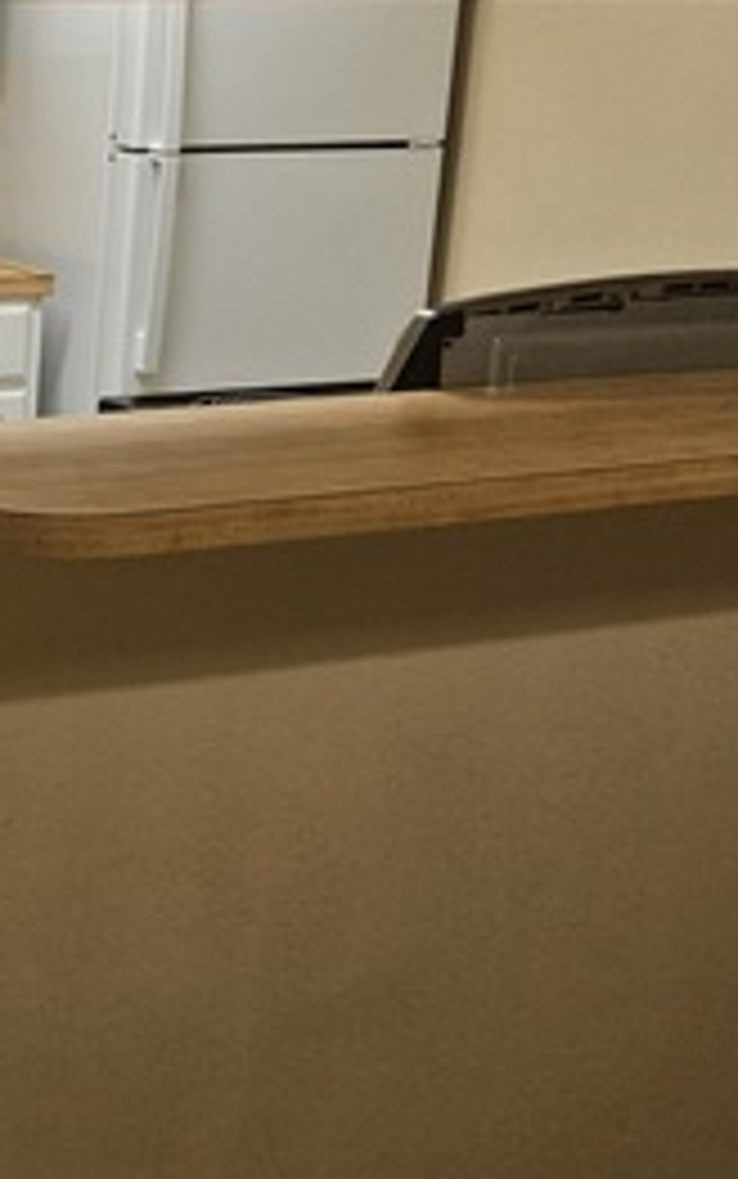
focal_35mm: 62
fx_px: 1993
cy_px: 488
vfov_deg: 32.9
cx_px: -279
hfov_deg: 19.1
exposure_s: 1/120
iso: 320
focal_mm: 5.4
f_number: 1.8
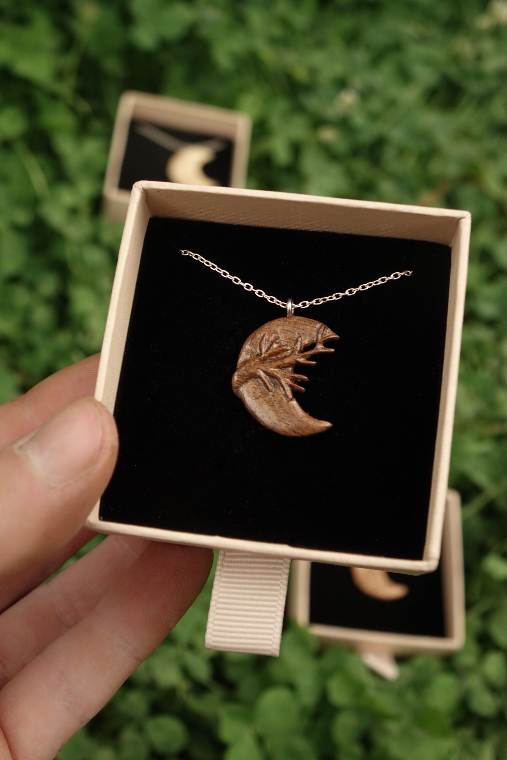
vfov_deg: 39.6
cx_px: 254
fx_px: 1056
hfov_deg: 27.0
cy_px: 380
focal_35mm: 50
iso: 500
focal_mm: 18.21
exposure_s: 1/1000
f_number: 3.5
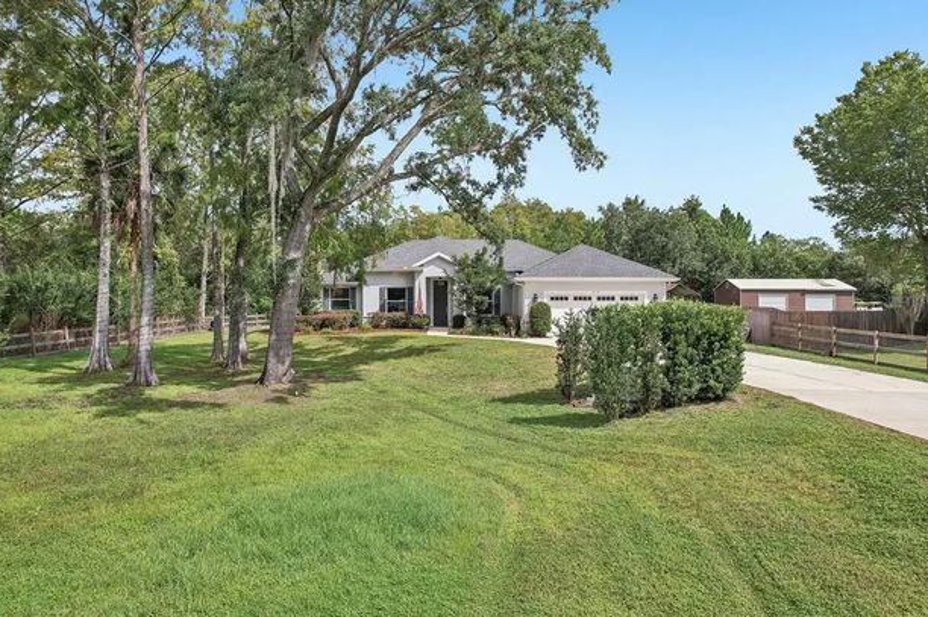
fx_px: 592
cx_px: 450
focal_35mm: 23
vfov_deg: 55.0
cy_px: 299
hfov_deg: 76.1
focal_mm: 8.4
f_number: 2.8
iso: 100
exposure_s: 1/1250
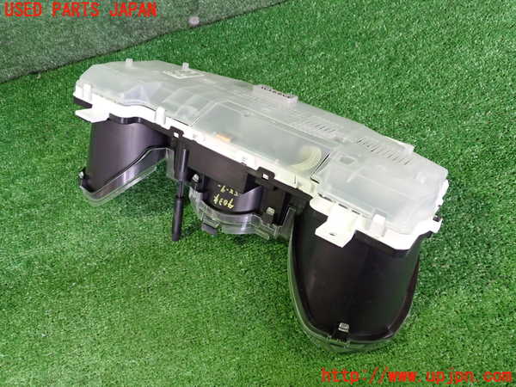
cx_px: 258
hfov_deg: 60.0
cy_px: 194
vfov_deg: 46.8
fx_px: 447
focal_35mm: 30
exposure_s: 1/30
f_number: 2.3
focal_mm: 5.4
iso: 500
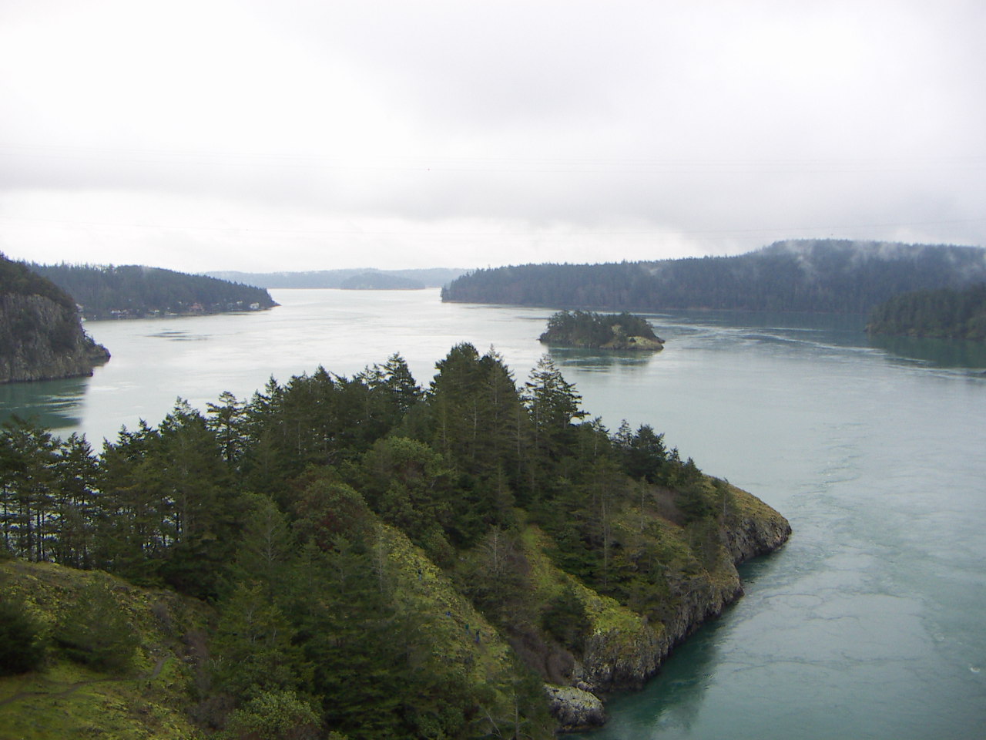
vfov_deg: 39.7
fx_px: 1025
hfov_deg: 51.4
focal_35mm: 36
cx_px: 493
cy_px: 370
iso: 50
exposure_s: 1/80
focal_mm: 4.7
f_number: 2.8
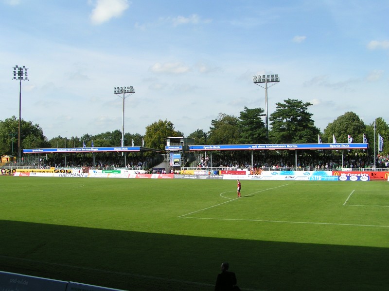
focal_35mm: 38
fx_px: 427
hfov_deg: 49.0
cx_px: 194
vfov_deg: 37.7
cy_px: 146
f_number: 5.6
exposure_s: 1/400
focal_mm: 5.8
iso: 50
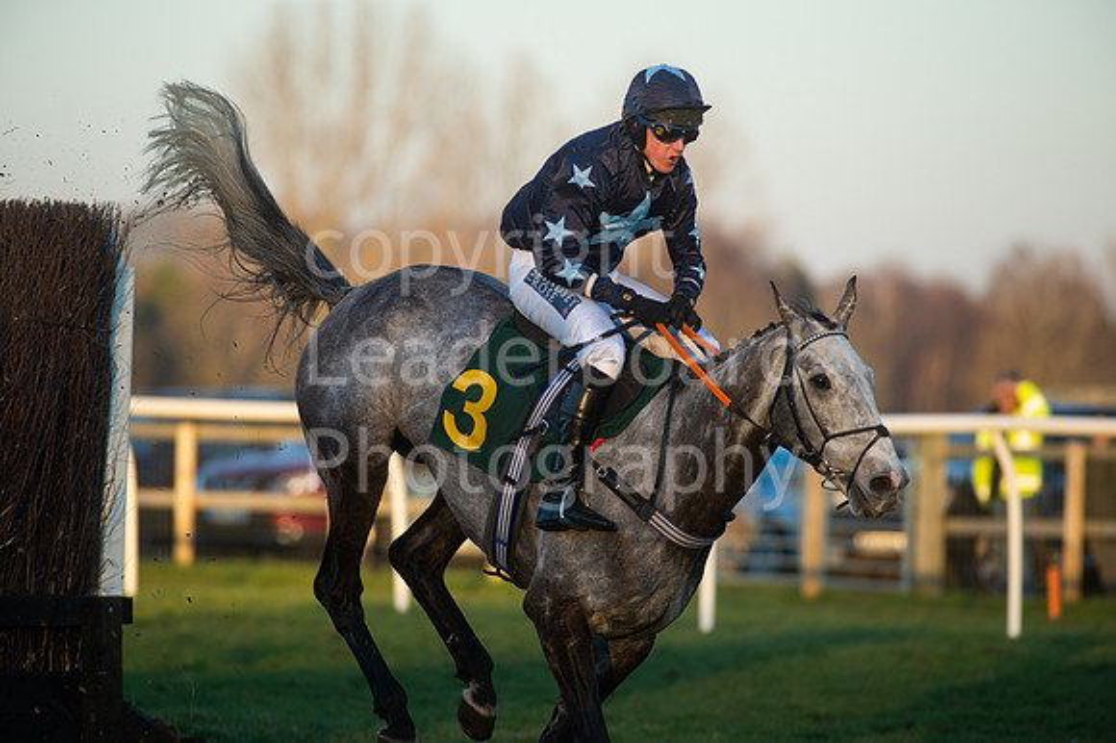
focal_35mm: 300
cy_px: 372
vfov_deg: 4.6
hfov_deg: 6.9
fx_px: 9294
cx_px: 558
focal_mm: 300
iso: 1000
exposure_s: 1/2000
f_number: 5.6
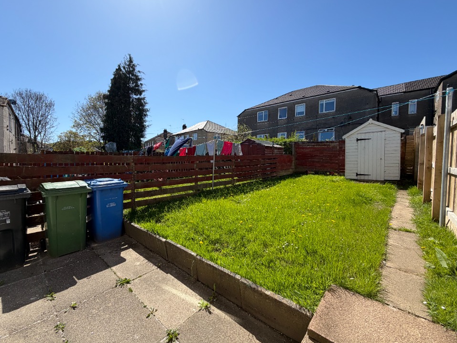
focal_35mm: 15
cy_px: 167
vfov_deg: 81.7
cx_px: 214
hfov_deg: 98.0
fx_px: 198
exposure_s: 1/770
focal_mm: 2.22
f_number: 2.2
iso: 25
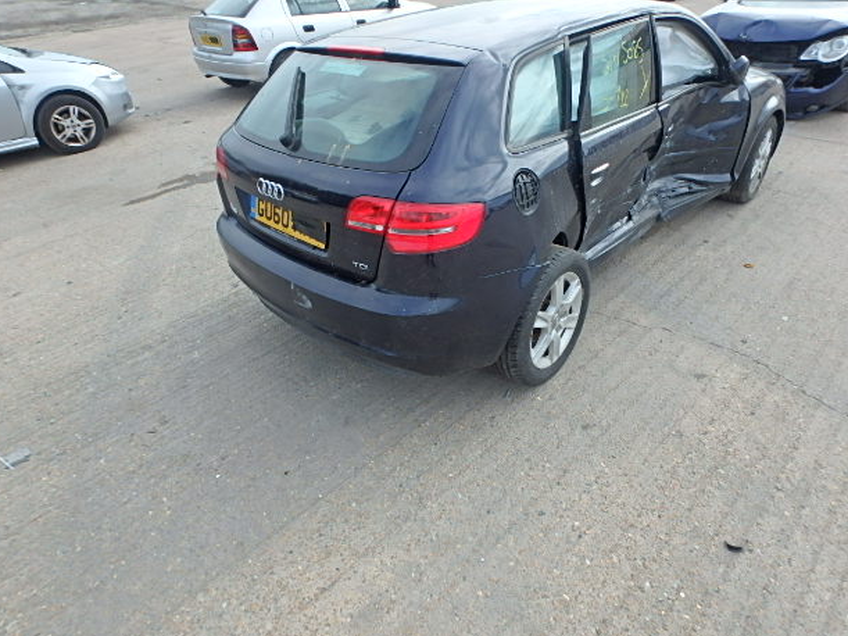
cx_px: 429
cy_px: 311
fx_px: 539
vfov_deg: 61.1
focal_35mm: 22
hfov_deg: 76.4
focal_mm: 3.7
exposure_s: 1/500
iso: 125
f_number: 3.5
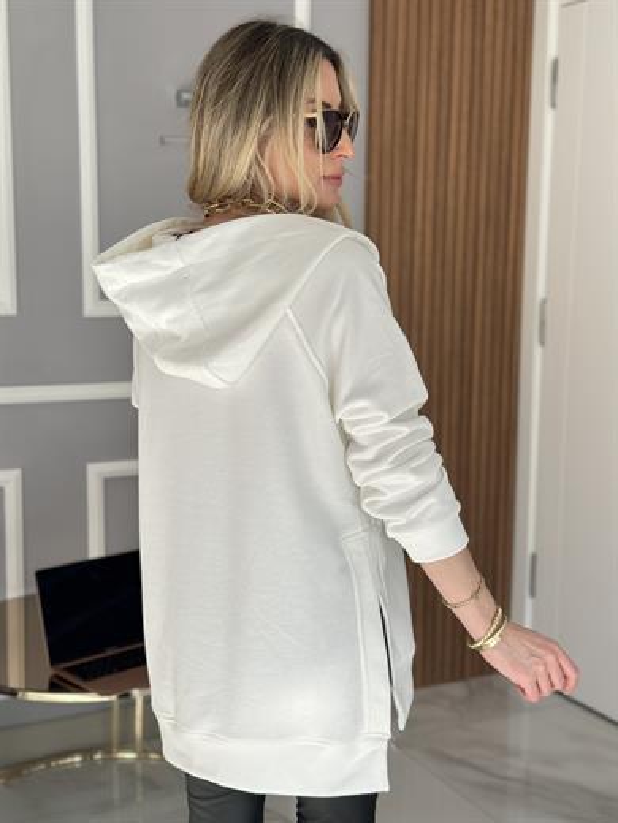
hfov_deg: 30.3
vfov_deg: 39.7
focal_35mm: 48
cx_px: 309
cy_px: 412
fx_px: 1143
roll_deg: -1.1
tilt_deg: -8.2
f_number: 1.78
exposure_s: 1/172
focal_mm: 6.86
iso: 100
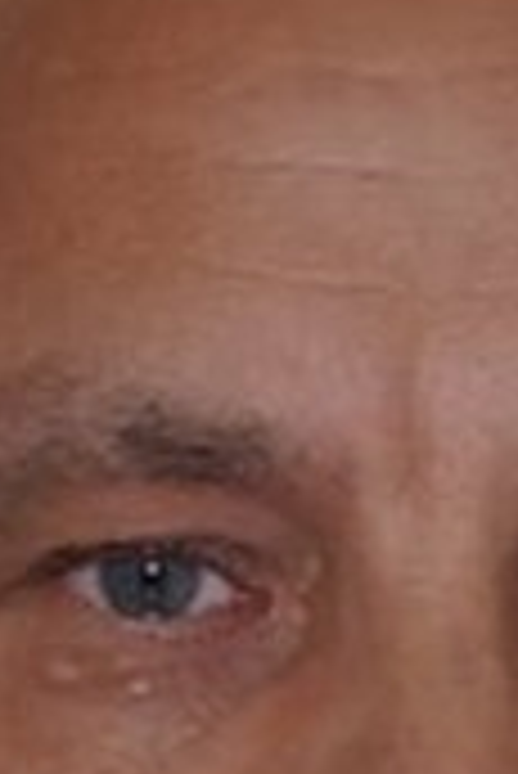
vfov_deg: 3.9
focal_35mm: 531
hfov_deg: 2.6
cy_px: 1246
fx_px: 11435
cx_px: 477
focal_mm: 61
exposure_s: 1/160
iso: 3200
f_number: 4
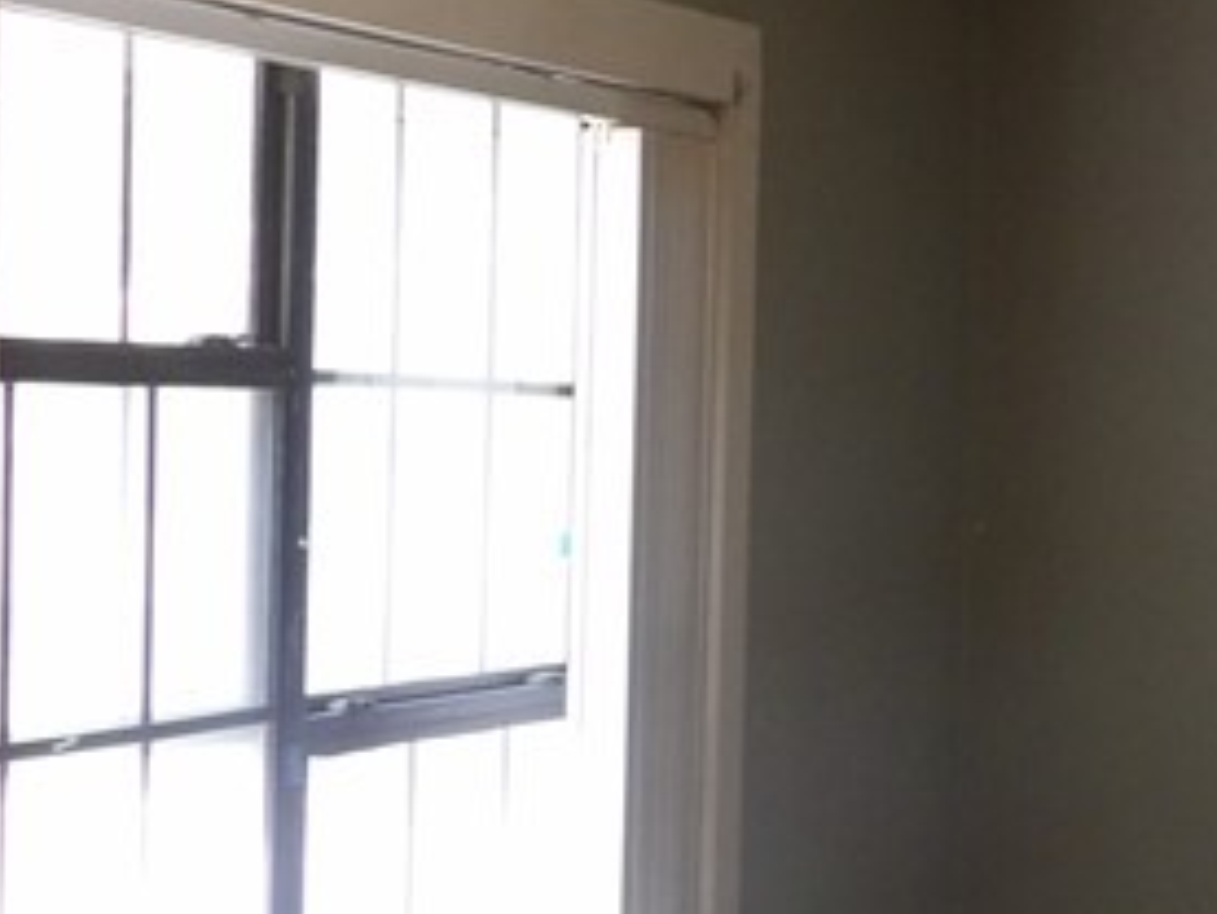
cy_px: 791
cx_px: 1314
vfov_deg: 12.1
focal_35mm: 122
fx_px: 4291
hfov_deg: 15.7
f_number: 3.6
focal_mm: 5.9
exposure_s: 1/29
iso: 200
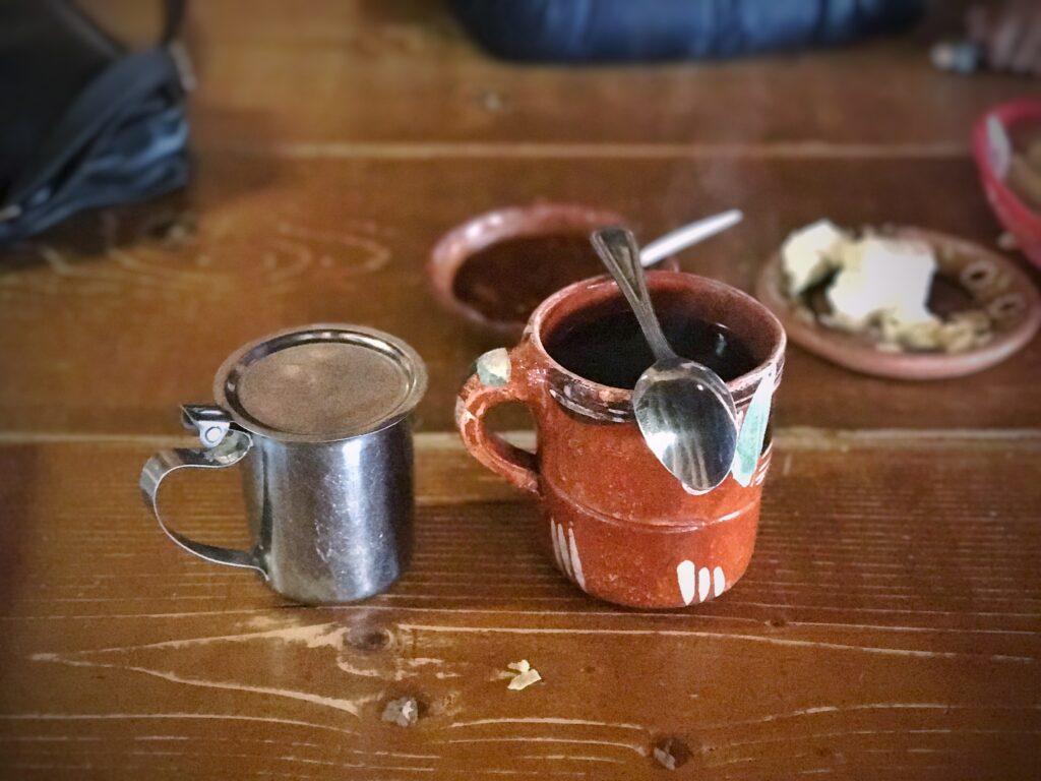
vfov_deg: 25.7
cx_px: 520
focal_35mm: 57
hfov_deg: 33.8
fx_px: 1714
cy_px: 390
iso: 1250
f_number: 2.8
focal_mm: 6.6
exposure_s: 1/60
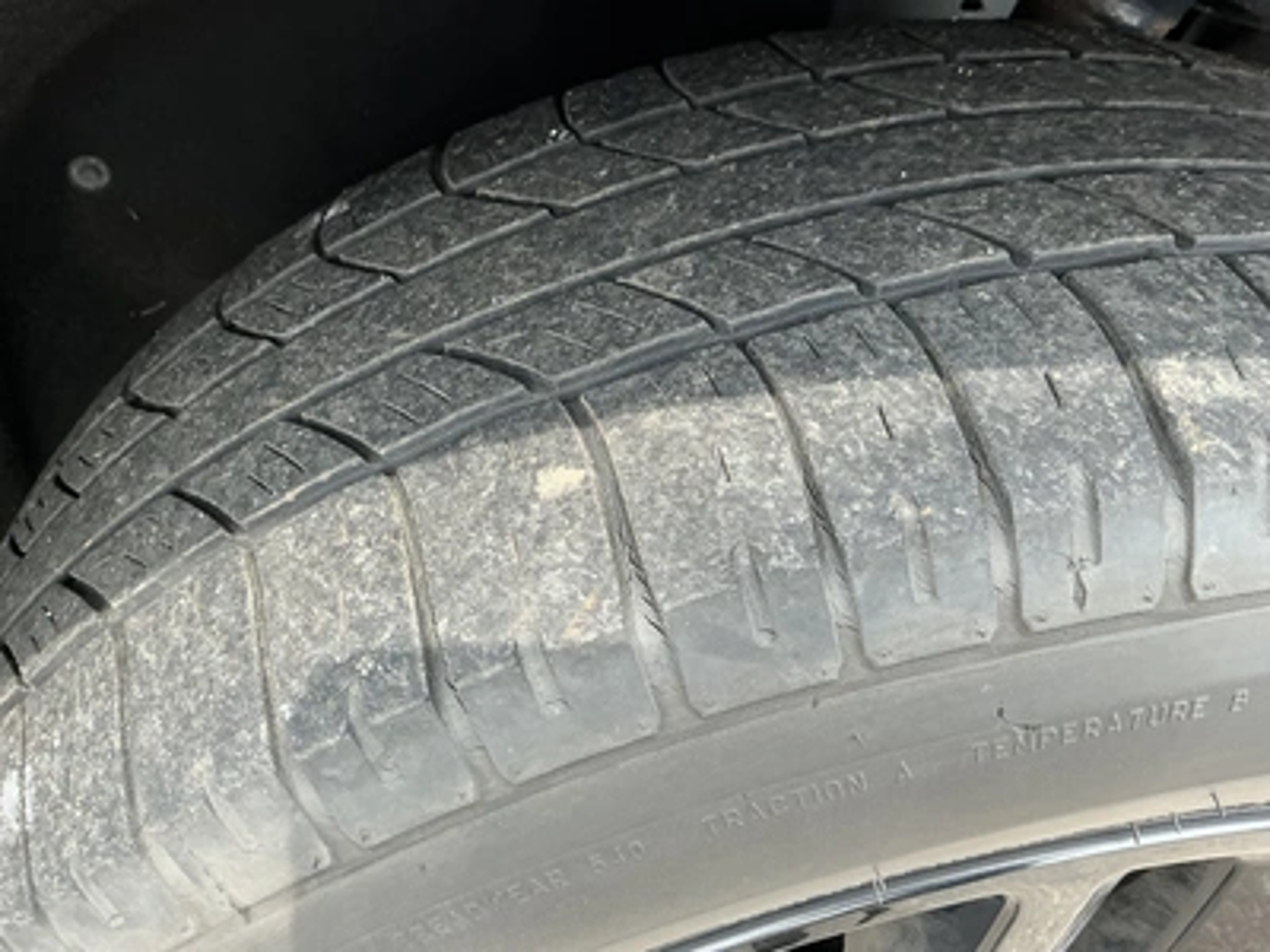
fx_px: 1027
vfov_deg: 49.7
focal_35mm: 28
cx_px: 635
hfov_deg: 63.4
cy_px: 476
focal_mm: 3
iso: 32
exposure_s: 1/140
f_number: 1.8
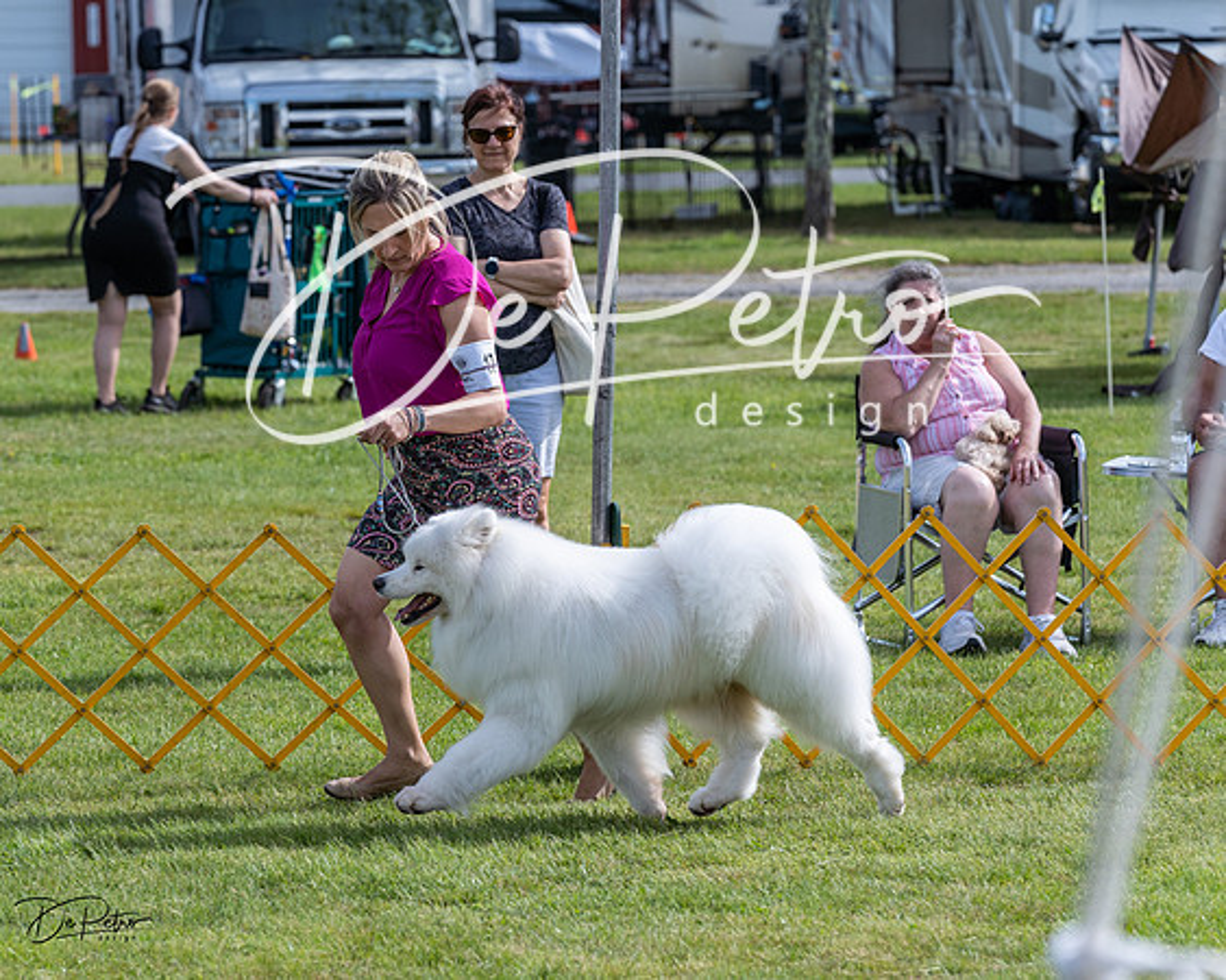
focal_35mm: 188
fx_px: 6826
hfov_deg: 10.3
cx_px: 518
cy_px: 427
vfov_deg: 8.2
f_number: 5.6
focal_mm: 148
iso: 250
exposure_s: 1/1250
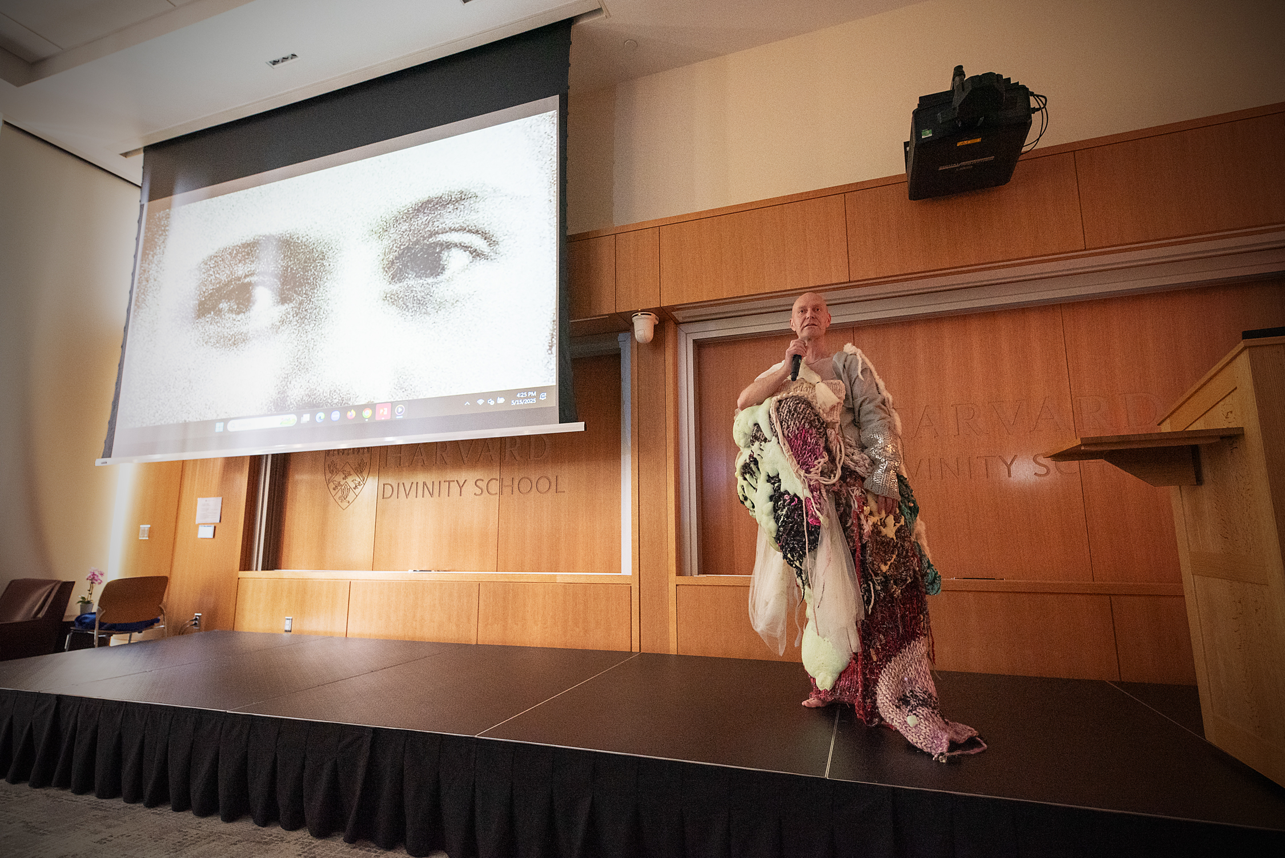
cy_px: 429
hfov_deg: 90.0
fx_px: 643
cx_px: 642
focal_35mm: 18
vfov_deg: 67.4
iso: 3200
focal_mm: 18
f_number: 4
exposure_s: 1/60
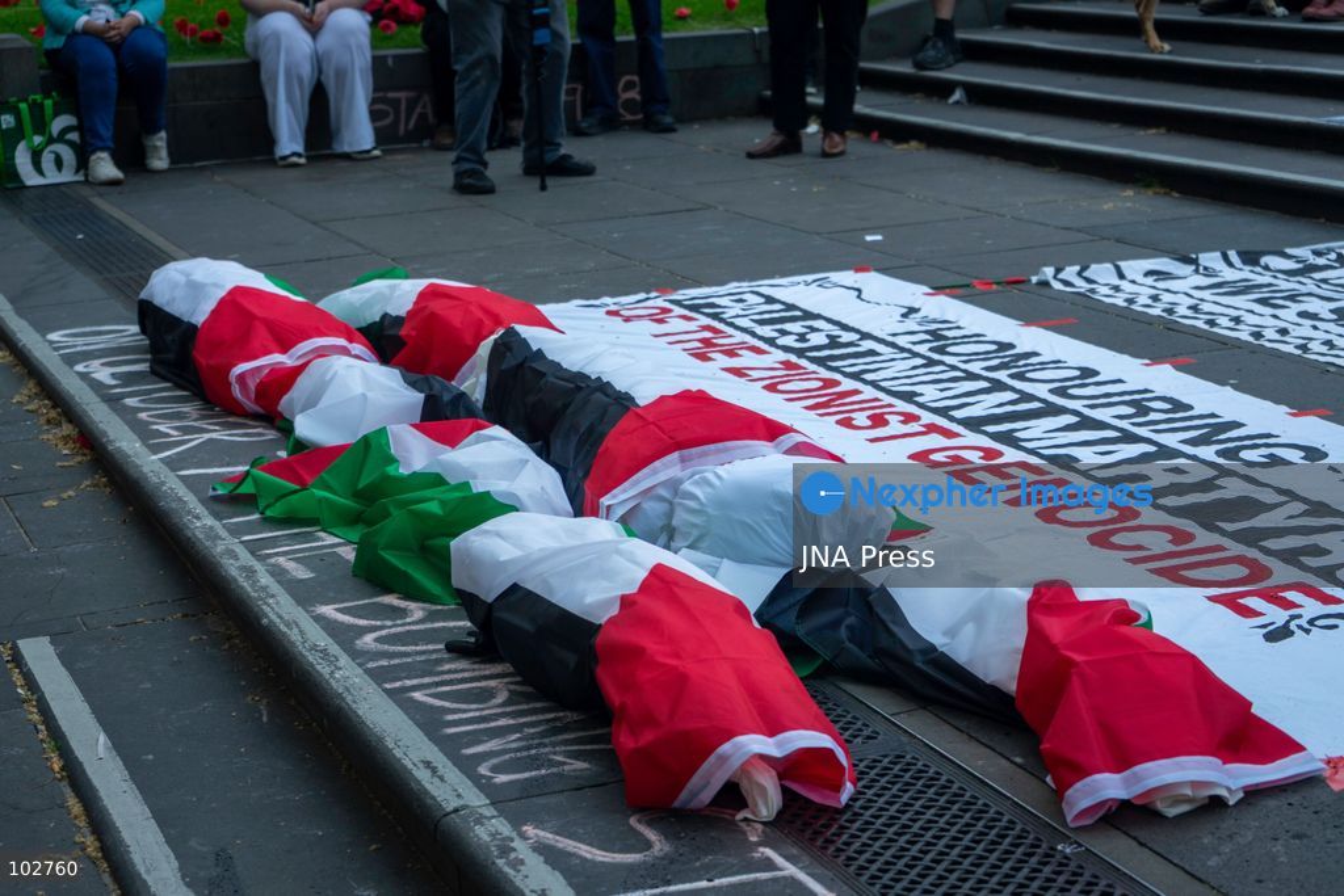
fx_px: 2614
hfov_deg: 28.8
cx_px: 672
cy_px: 448
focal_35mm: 70
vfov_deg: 19.5
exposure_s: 1/80
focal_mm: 70
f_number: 5.6
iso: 250
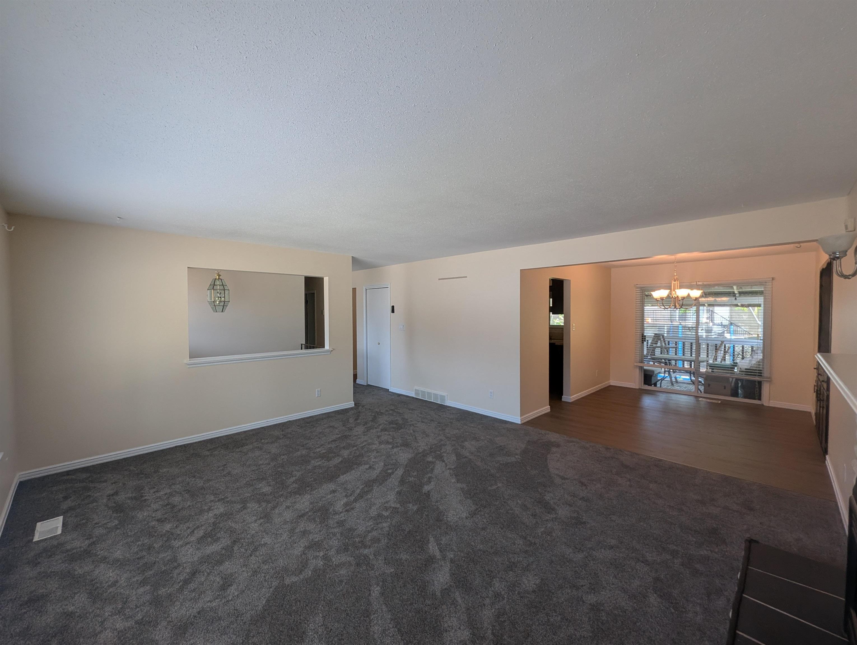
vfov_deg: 90.1
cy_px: 322
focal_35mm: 13
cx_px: 428
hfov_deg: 106.1
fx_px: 322
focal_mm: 1.95
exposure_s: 1/60
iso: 55
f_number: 2.2
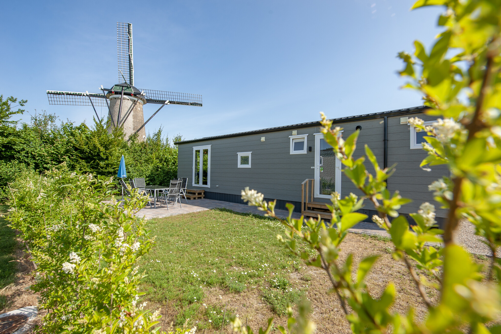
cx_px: 250
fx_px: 195
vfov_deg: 81.1
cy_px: 167
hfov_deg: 104.3
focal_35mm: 14
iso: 200
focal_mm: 14
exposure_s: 1/320
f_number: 9
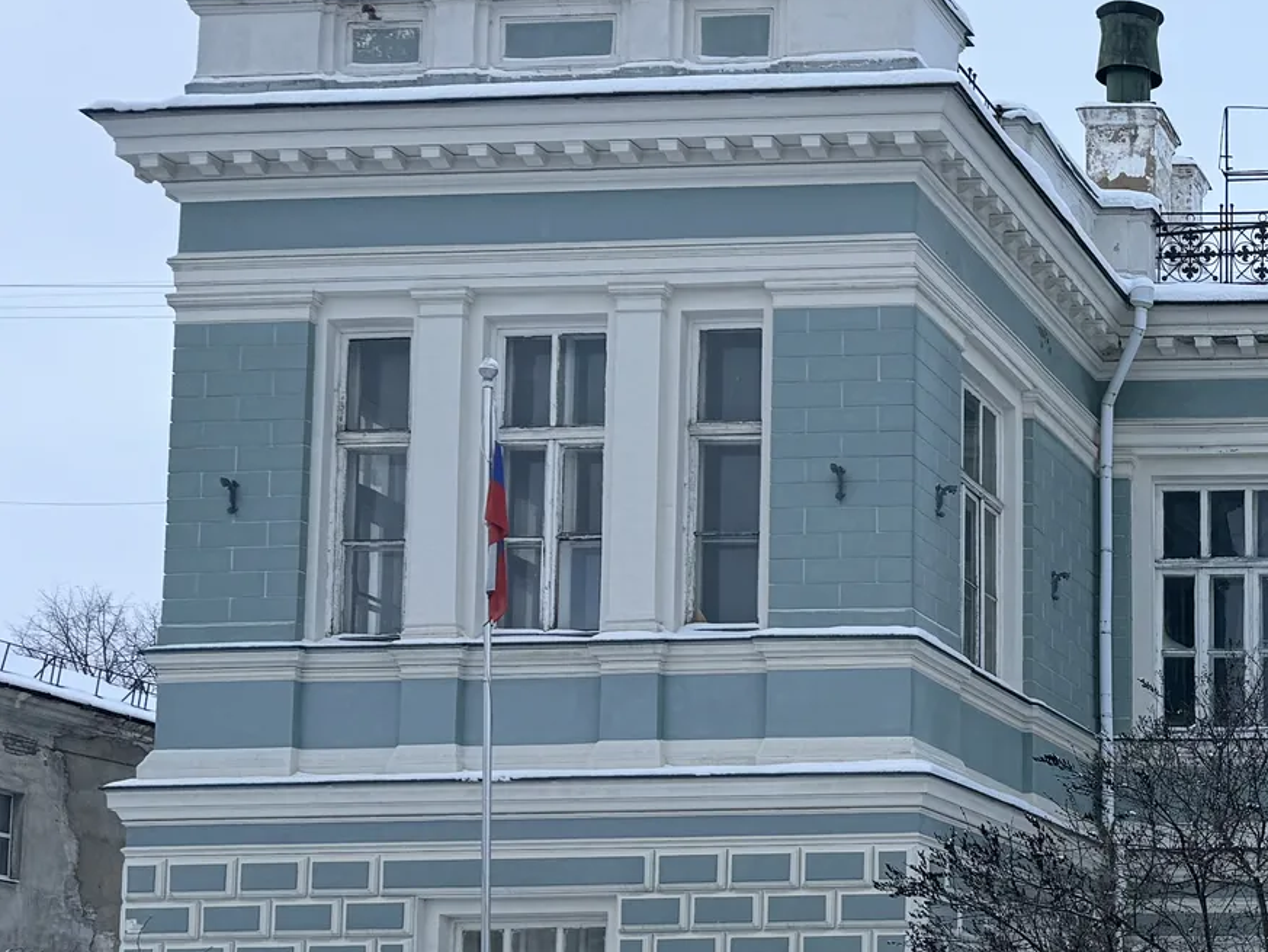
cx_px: 1742
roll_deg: +0.2
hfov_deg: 24.7
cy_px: 940
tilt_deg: +6.7
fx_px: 2418
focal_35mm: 66
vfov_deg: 21.5
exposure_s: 1/593
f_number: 1.78
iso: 80
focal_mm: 6.86
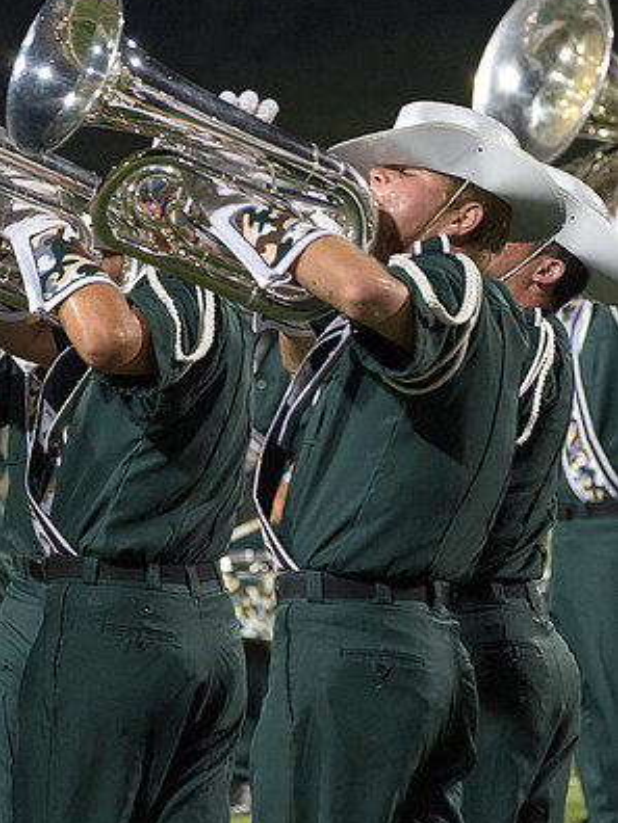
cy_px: 328
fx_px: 8022
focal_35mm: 337
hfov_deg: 4.4
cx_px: 400
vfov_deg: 5.9
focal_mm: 140
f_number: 4.8
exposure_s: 1/160
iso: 2800
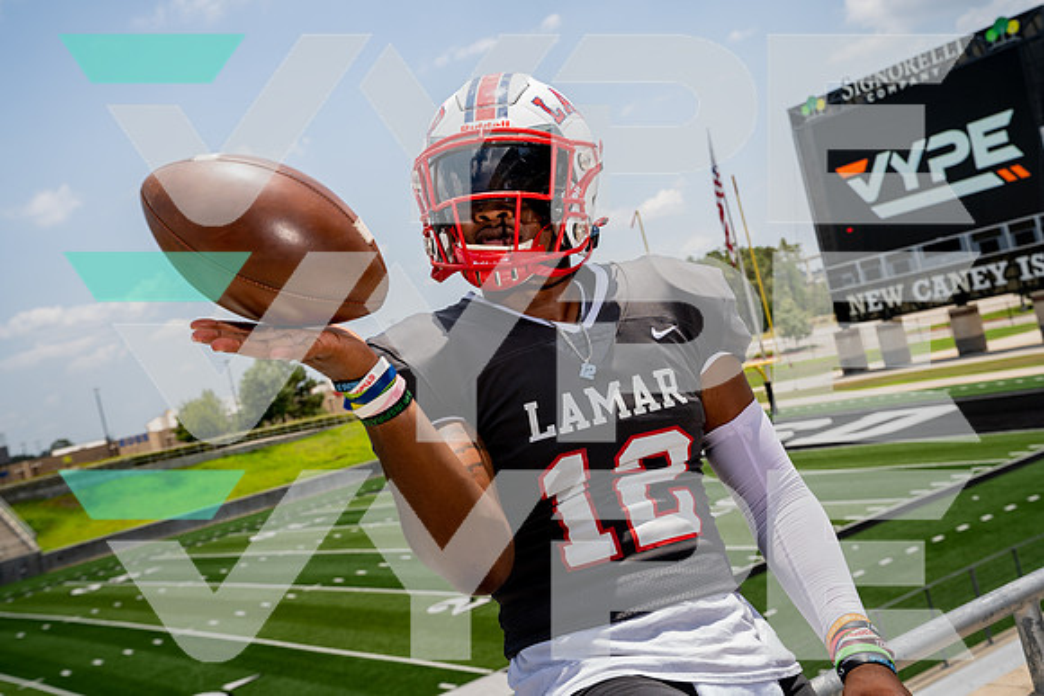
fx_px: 1276
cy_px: 348
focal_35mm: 44
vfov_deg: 30.5
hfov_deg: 44.5
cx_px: 522
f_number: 7.1
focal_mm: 44
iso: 100
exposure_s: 1/250
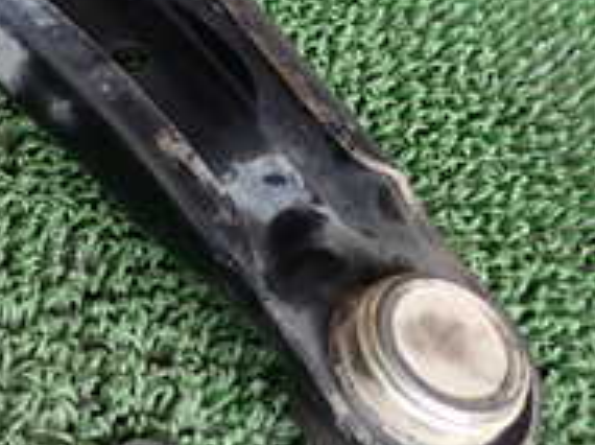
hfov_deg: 20.6
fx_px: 1356
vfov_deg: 18.3
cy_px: 28
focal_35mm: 79
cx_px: -335
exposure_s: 1/125
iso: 160
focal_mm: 4.5
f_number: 2
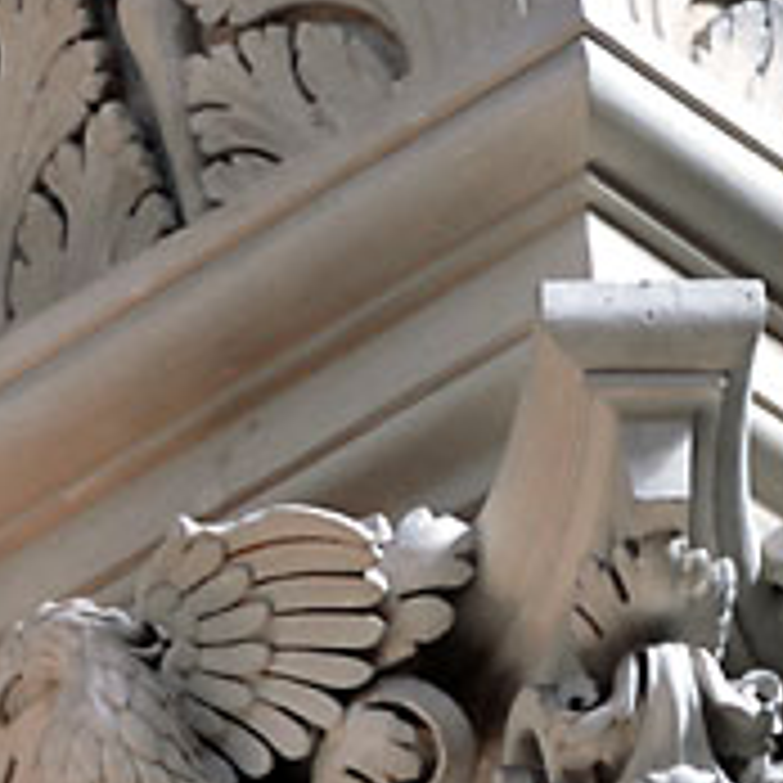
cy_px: 540
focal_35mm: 433
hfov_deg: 4.1
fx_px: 11069
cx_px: 524
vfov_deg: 4.1
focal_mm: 95
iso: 400
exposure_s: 1/50
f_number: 5.3
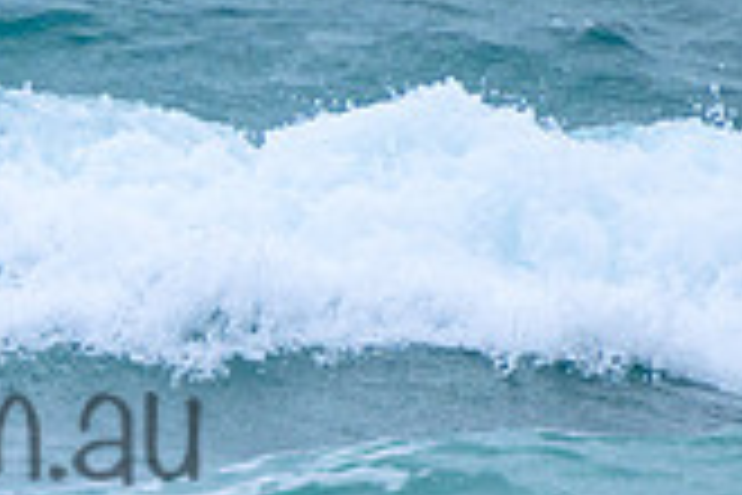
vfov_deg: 0.7
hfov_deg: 1.1
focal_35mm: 1933
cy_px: 246
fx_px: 39838
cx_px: -384
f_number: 5.6
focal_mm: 400
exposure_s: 1/2000
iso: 360
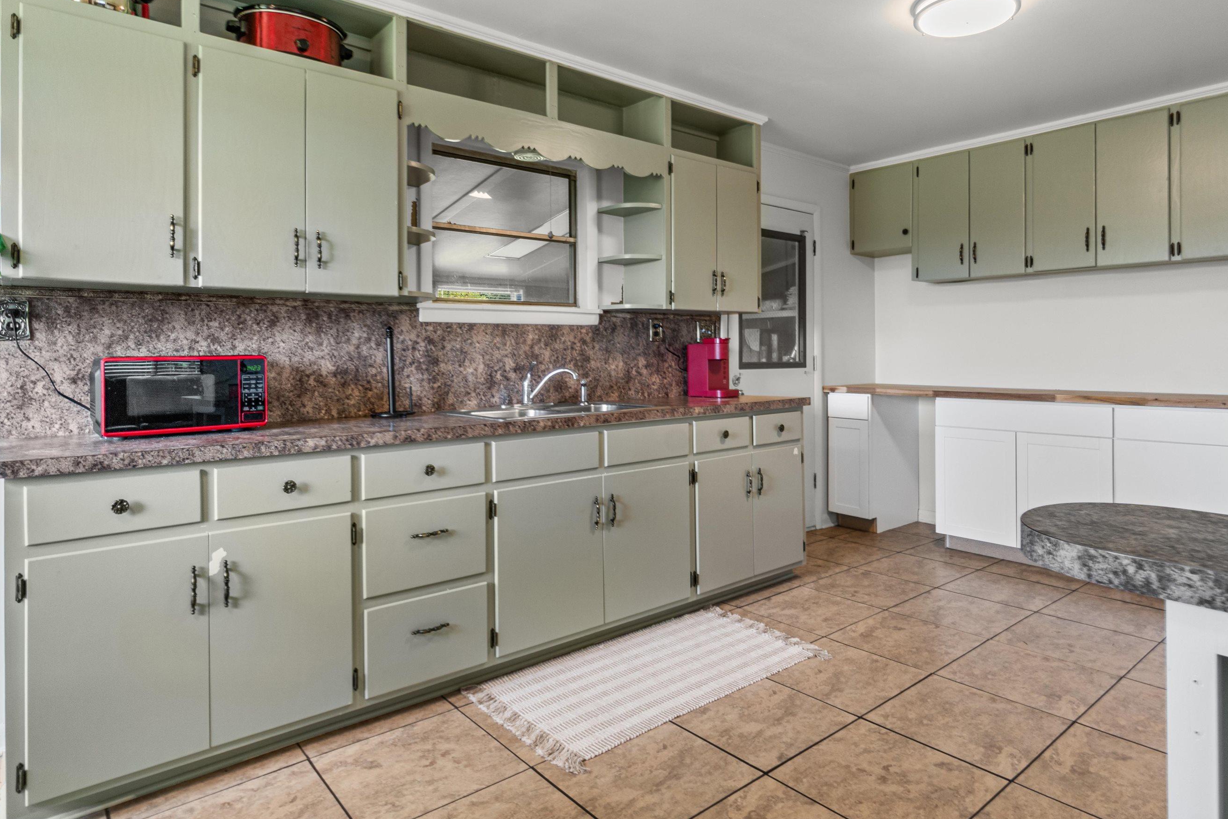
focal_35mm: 21
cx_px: 650
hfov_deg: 81.1
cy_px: 352
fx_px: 716
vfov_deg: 59.3
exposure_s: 1/2.5
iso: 250
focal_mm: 12
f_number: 9
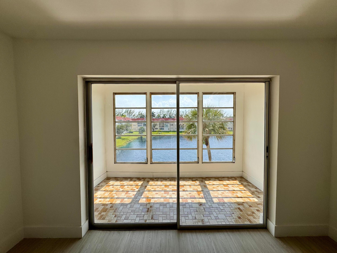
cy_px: 126
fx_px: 136
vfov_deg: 85.7
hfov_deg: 102.1
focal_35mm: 14
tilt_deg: -1.4
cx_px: 168
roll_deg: +0.3
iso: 50
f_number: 2.2
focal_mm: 2.22
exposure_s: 1/1536
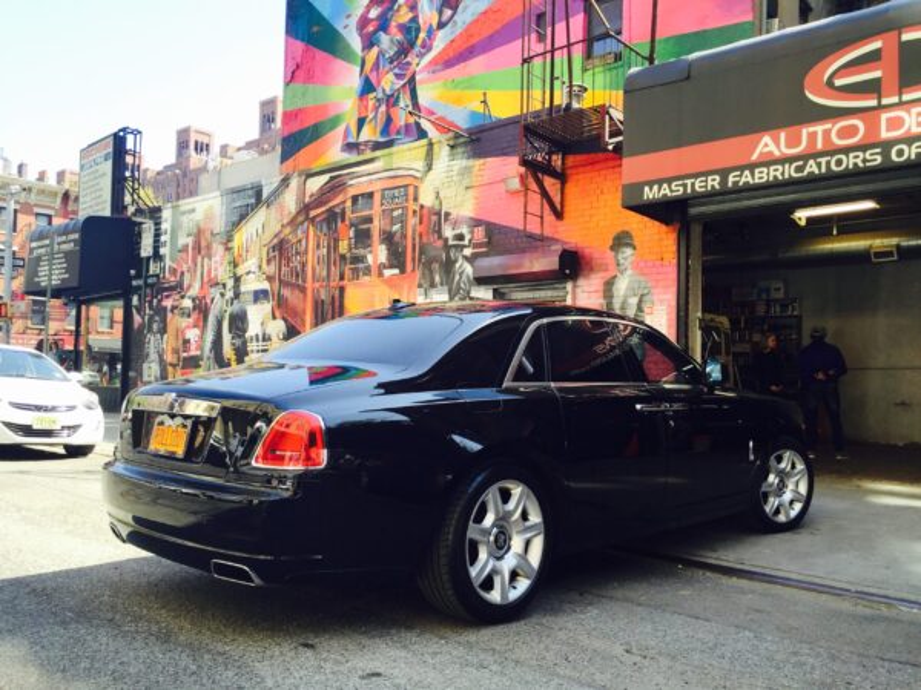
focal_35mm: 29
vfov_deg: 48.2
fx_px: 772
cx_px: 460
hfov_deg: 61.7
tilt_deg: +4.8
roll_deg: -2.8
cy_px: 345
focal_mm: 4.15
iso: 32
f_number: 2.2
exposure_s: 1/370
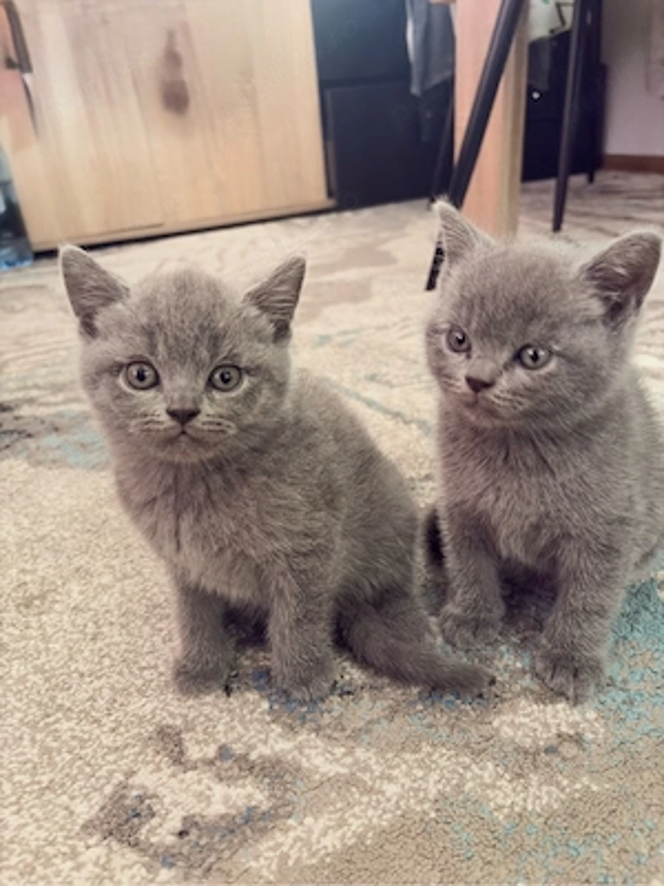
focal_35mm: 26
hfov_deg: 53.1
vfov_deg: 67.3
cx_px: 332
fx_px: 665
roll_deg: +5.6
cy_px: 443
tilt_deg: -27.3
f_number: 1.6
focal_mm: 5.96
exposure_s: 1/24
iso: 400
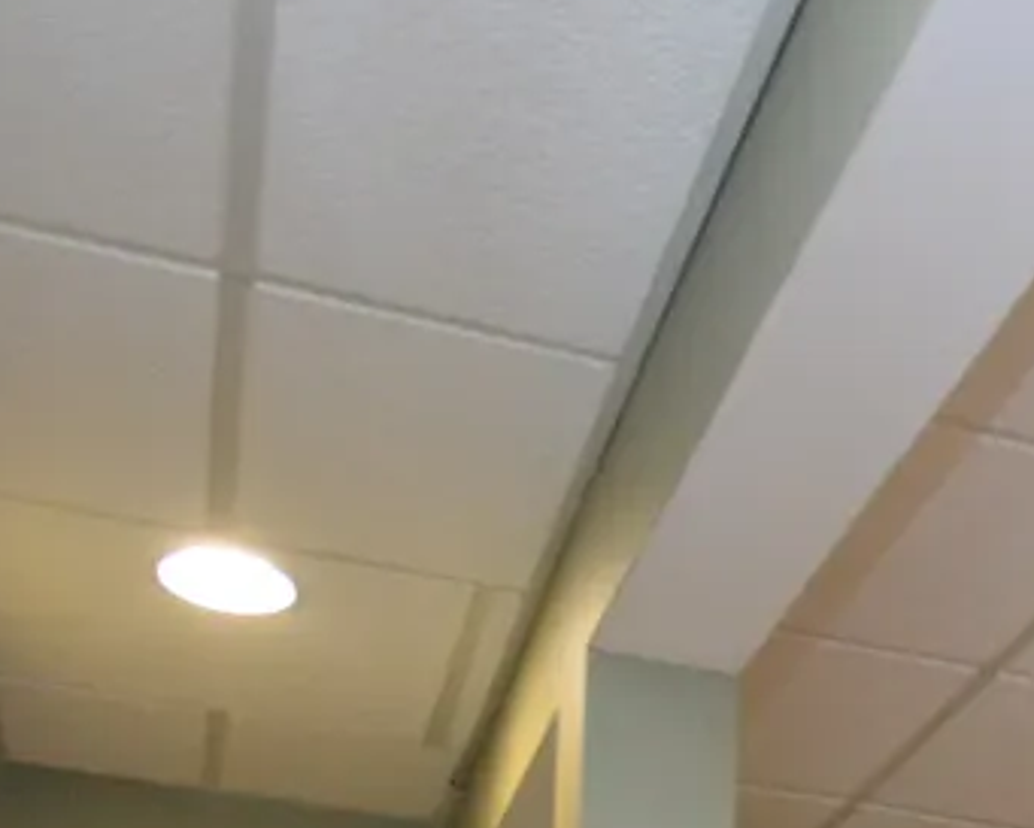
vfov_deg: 18.1
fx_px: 2051
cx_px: 1086
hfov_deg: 26.5
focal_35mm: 67
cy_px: 1492
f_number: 3.5
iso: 1600
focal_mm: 10
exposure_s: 1/60
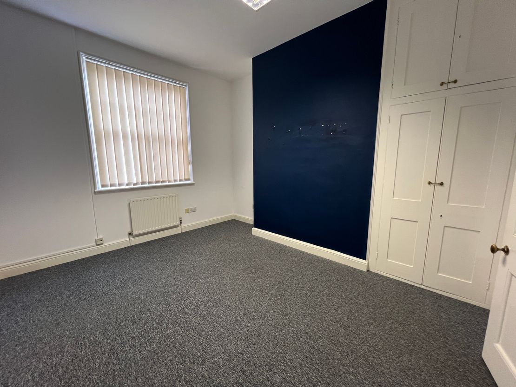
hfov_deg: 106.2
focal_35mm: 13
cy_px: 194
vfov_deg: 89.9
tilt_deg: -8.4
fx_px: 194
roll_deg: +1.4
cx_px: 258
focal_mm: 1.57
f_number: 1.8
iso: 200
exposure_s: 1/50
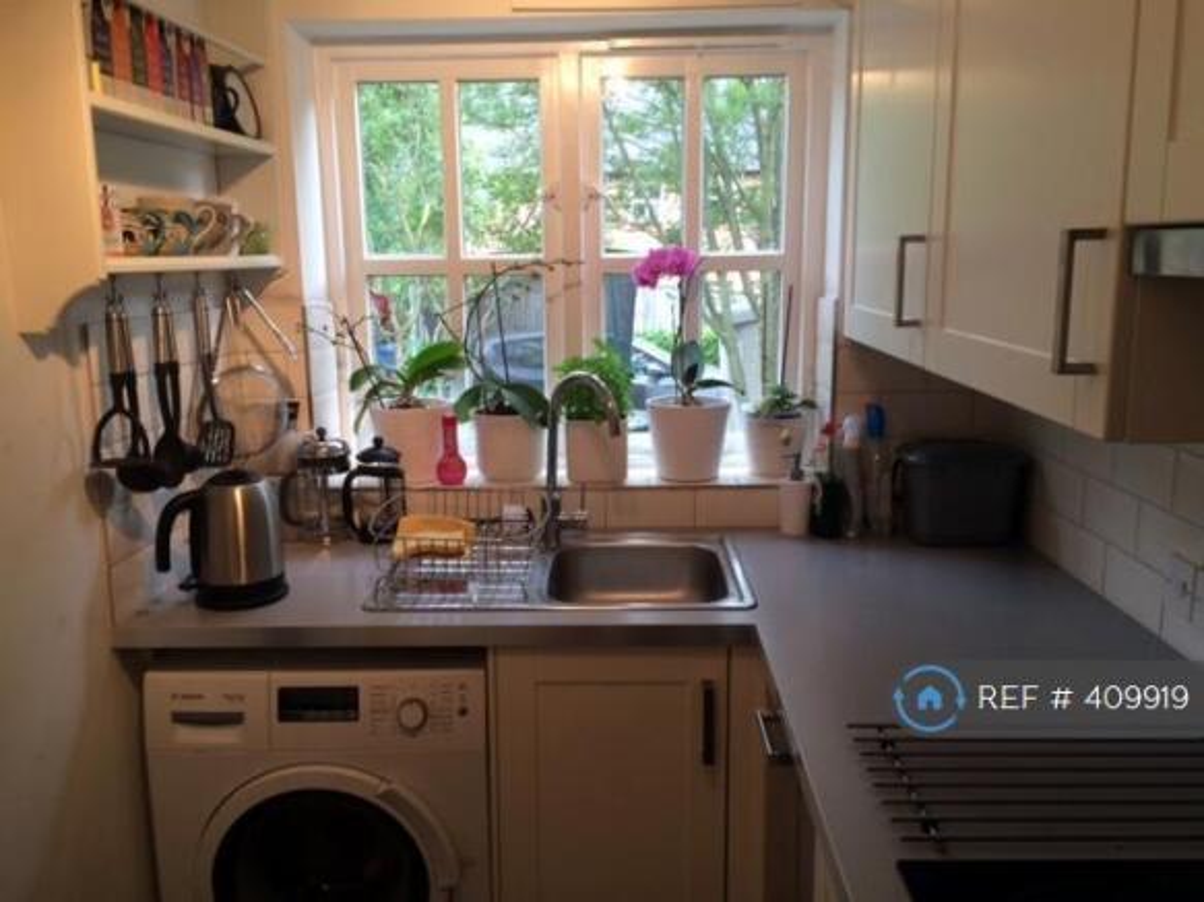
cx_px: 602
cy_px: 451
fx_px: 1008
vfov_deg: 48.2
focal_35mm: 29
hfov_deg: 61.7
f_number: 2.2
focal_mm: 4.15
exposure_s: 1/50
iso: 40
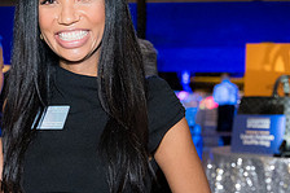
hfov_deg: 17.9
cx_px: 75
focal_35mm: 114
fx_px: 918
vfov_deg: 12.0
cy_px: 134
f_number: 4
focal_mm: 44
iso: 3200
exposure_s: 1/160
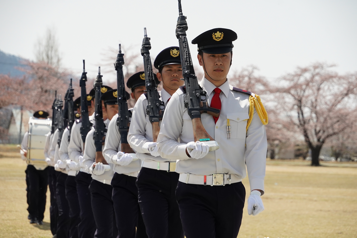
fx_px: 1577
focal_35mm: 159
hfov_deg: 12.9
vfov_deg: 8.6
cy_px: 119
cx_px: 178
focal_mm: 106
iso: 2000
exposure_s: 1/8000
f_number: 6.3
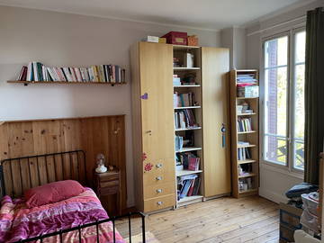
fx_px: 243
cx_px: 162
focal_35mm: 26
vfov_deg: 53.1
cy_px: 122
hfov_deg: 67.3
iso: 160
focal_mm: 4.2
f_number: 1.6
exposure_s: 1/60
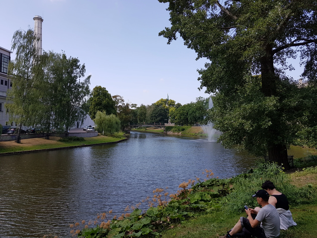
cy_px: 119
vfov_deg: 53.1
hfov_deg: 67.3
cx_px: 158
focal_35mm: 26
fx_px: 238
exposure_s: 1/1172
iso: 40
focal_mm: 4.2
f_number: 1.7
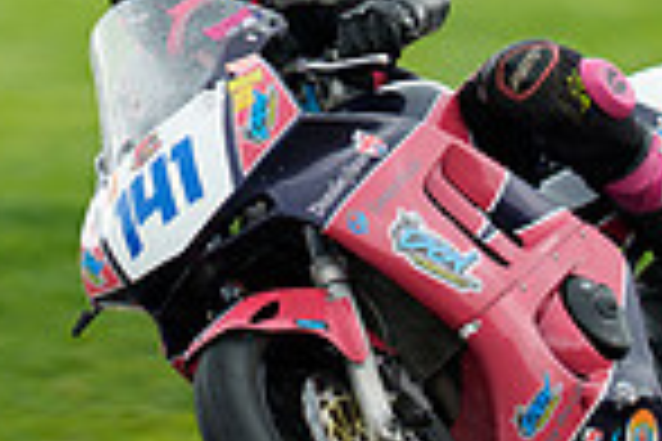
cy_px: -83
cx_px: 266
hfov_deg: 1.3
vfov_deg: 0.9
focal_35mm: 1573
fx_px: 28923
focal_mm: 400
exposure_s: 1/320
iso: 400
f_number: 3.2
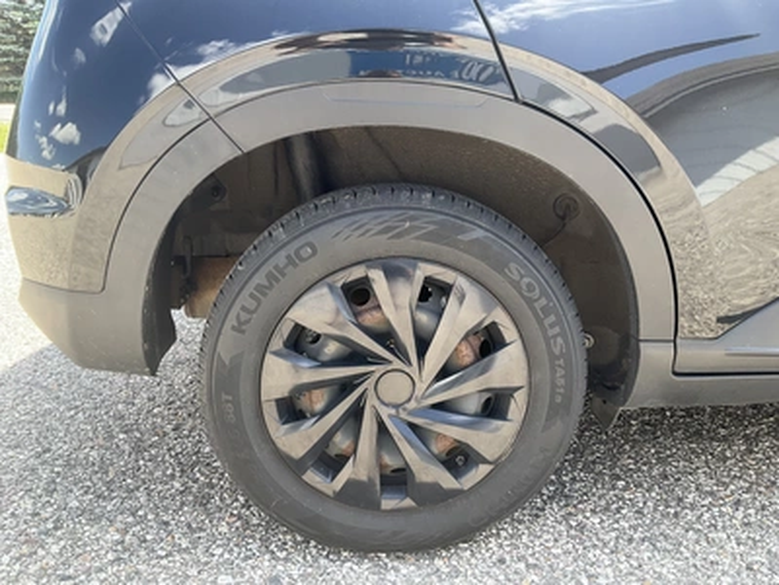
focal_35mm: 29
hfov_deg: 61.7
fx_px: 653
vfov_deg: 48.2
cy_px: 292
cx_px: 390
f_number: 1.8
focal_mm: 3
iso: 25
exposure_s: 1/178
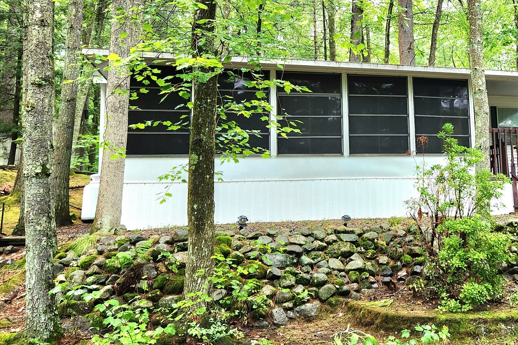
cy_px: 117
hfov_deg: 42.6
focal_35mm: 44
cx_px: 412
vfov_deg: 30.3
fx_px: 633
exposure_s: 1/120
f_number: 1.8
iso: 200
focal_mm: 5.4
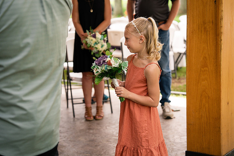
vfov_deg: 17.9
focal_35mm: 76
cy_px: 71
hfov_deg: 26.6
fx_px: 495
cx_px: 127
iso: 400
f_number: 2.8
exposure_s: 1/500
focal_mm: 70
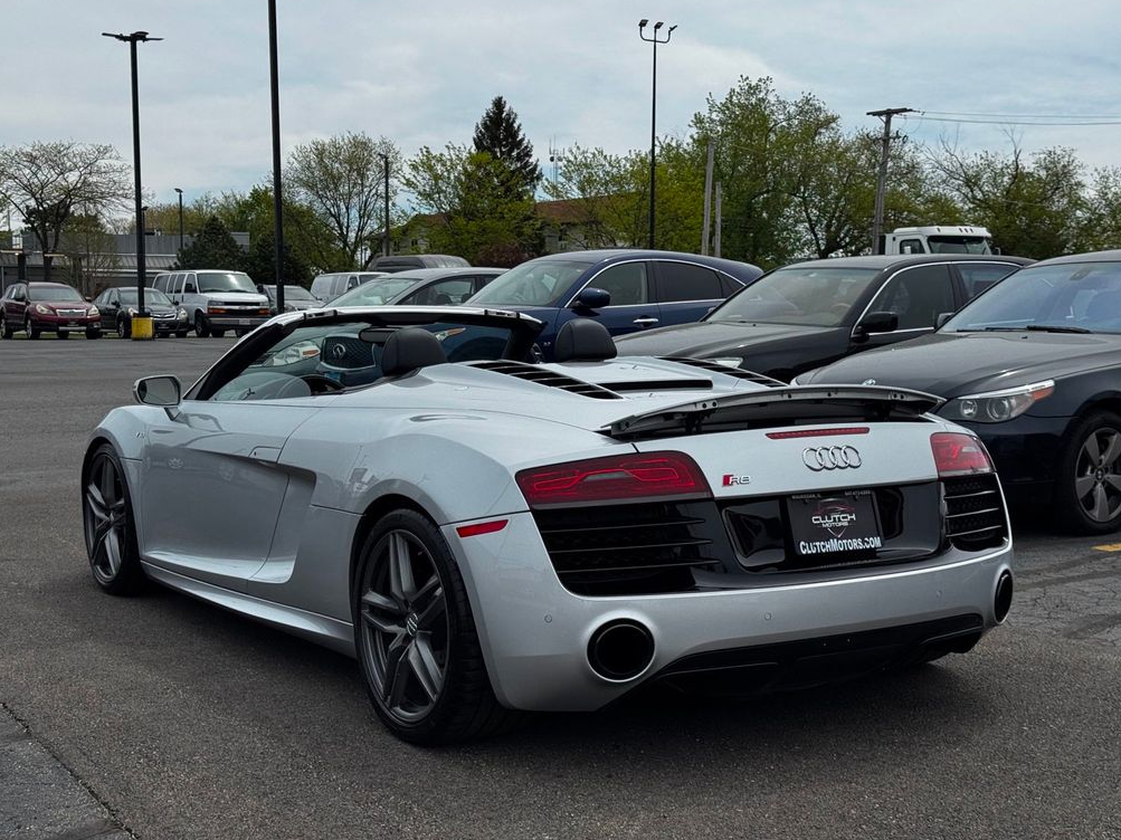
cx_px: 552
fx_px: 1587
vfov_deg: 29.7
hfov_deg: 38.9
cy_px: 413
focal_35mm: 49
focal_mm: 6.76
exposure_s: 1/6410
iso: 64
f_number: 1.78
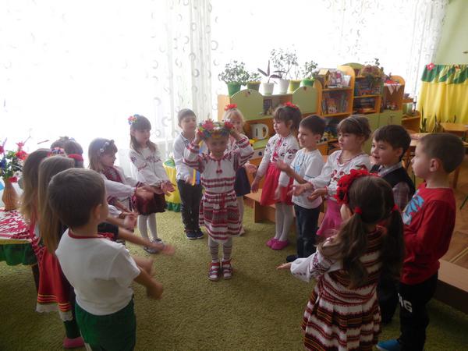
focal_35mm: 25
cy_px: 176
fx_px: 338
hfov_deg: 69.4
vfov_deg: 54.9
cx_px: 234
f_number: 3.1
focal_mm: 4.5
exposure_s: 1/30
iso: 280
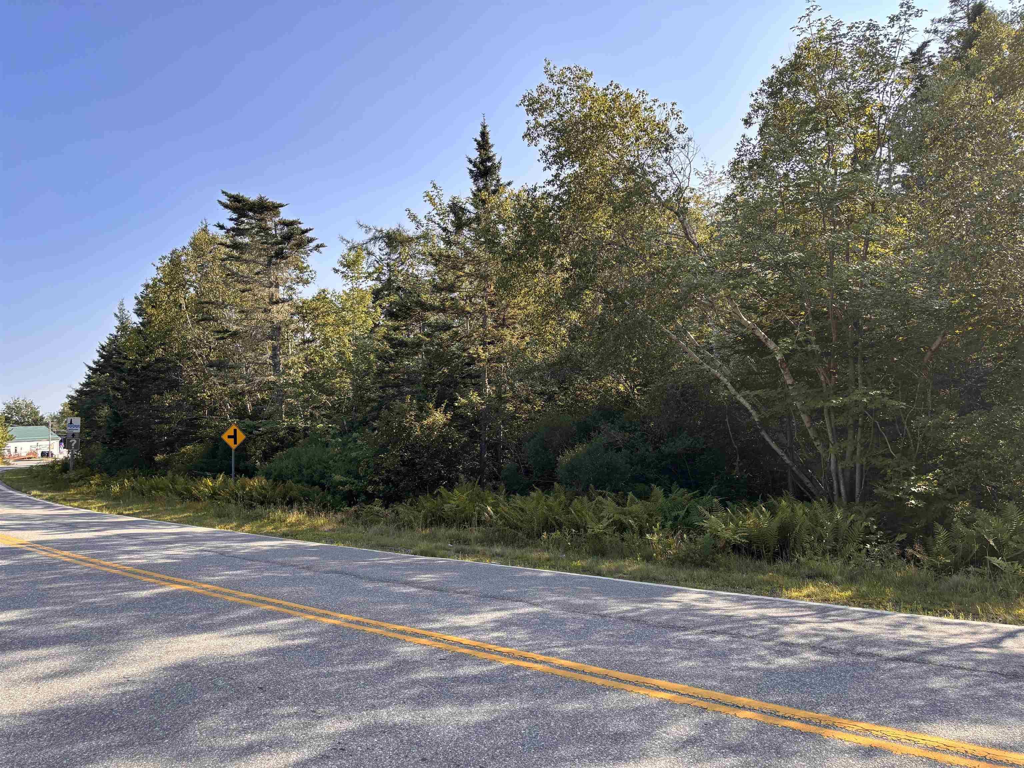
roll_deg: +1.4
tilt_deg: +2.6
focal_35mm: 26
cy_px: 384
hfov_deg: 67.3
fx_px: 769
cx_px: 512
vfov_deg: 53.1
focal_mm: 5.96
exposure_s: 1/951
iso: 50
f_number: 1.6
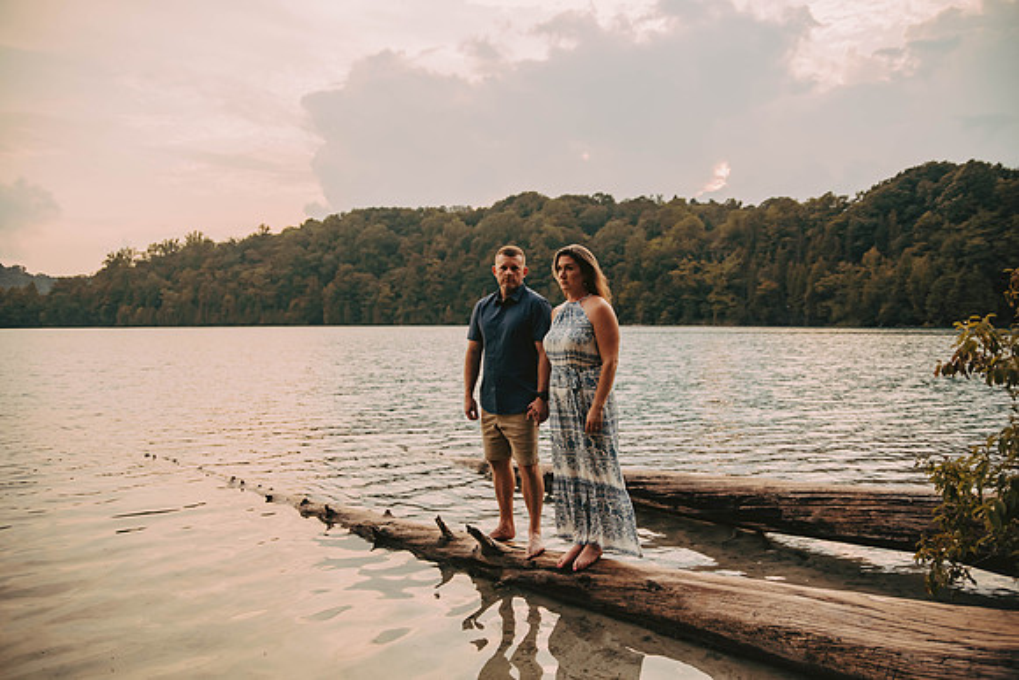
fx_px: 793
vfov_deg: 46.4
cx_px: 510
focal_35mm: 28
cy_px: 340
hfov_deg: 65.5
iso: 640
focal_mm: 28
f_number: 2.8
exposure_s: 1/2000
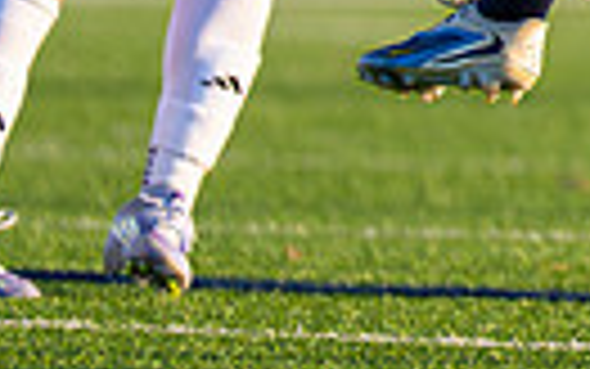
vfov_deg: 0.9
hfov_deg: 1.5
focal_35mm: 1417
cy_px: -370
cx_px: 1380
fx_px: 22794
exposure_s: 1/3200
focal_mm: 200
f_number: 2.8
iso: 400
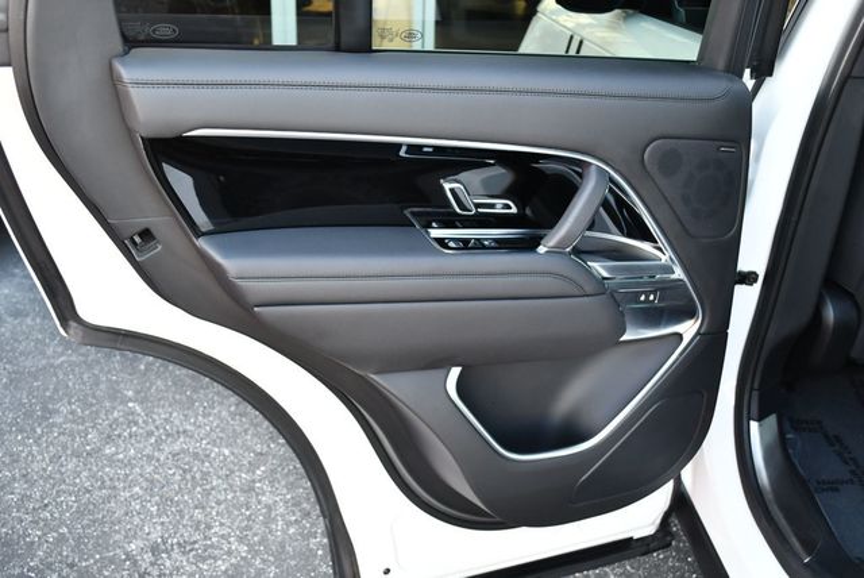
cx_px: 432
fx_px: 865
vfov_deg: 36.9
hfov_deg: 53.1
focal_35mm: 36
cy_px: 289
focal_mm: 18
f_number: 3.5
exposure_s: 1/250
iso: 800
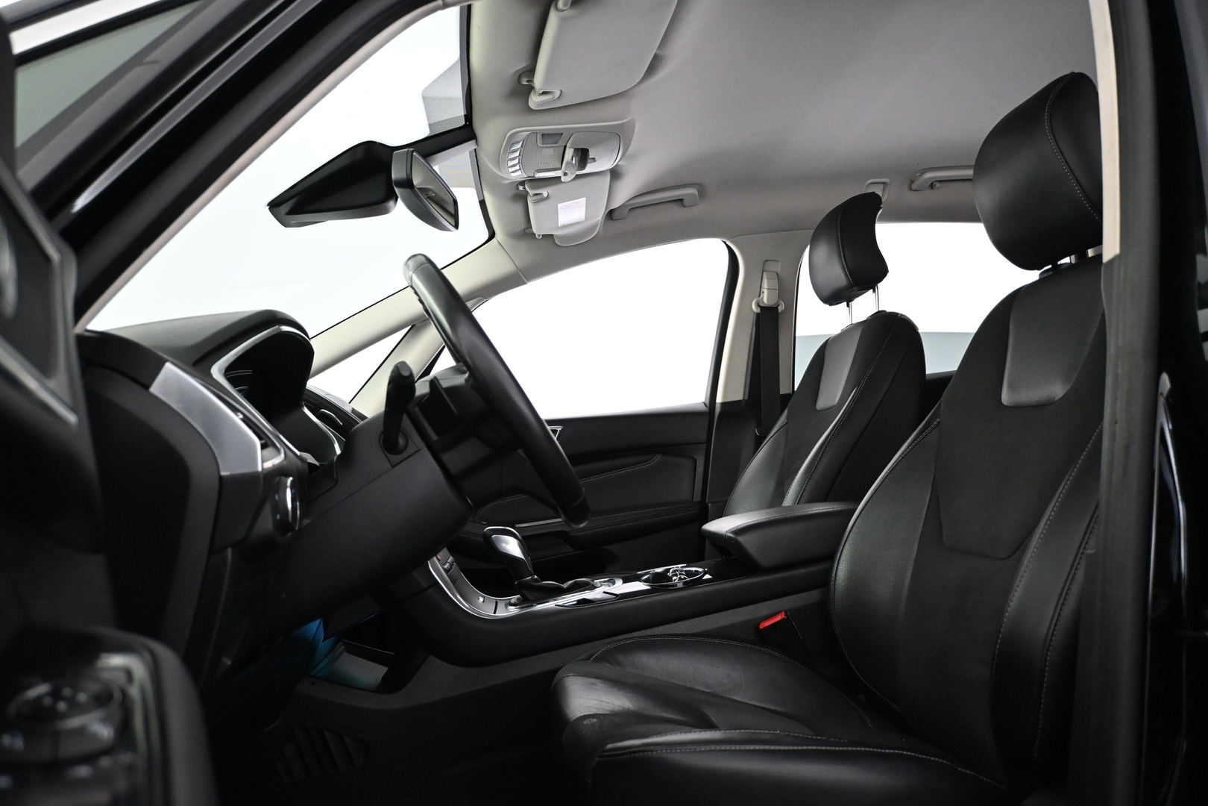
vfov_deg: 46.8
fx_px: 931
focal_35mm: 28
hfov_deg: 65.9
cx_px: 604
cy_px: 403
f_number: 3.8
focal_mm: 18.5
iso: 3200
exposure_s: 1/80
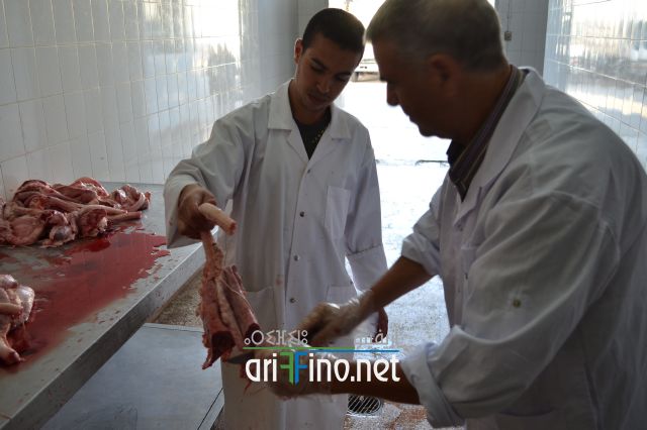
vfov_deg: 39.9
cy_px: 215
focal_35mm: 33
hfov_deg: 57.2
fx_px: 593
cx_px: 324
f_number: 3.8
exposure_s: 1/60
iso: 400
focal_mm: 22
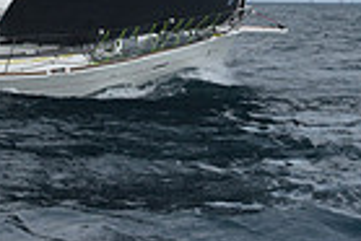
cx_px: 51
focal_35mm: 292
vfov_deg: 4.5
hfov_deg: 7.0
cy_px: -466
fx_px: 2931
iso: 400
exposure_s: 1/800
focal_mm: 70
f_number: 10
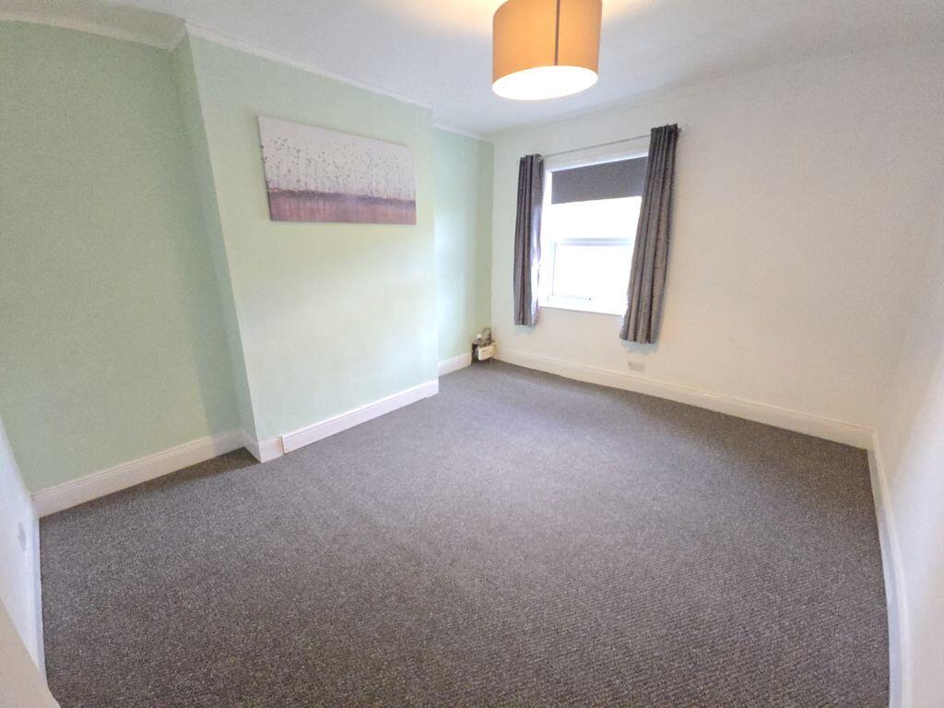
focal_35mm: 13
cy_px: 354
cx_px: 472
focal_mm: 2.2
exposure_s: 1/60
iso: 800
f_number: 2.2
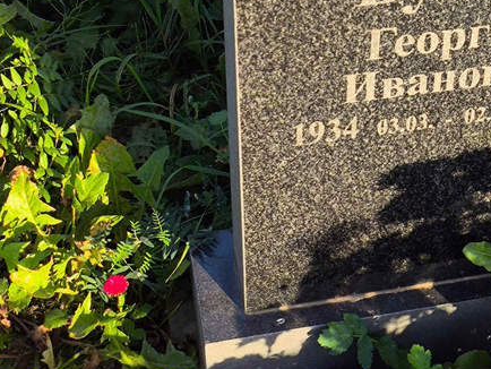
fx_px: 1306
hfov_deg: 21.1
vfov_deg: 16.0
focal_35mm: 92
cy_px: 70
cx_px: 389
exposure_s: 1/601
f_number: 1.7
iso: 50
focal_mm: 4.71
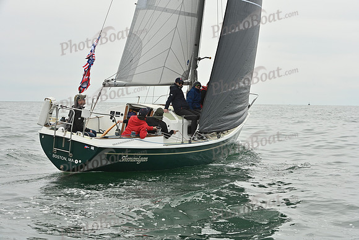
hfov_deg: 28.8
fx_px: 698
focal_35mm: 70
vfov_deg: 19.5
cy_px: 120
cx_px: 180
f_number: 9
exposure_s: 1/800
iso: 320
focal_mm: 70
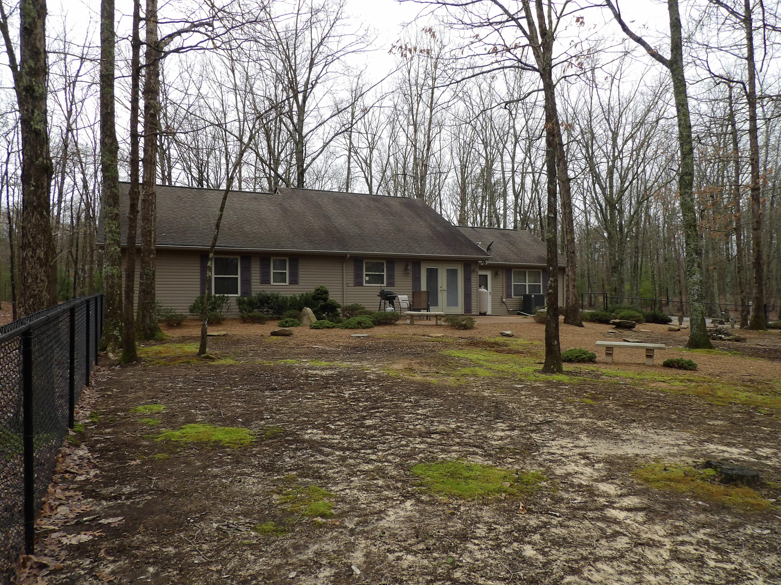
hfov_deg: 71.6
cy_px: 292
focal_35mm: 24
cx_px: 390
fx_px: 541
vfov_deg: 56.8
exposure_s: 1/394
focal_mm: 4.3
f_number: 3.2
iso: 100
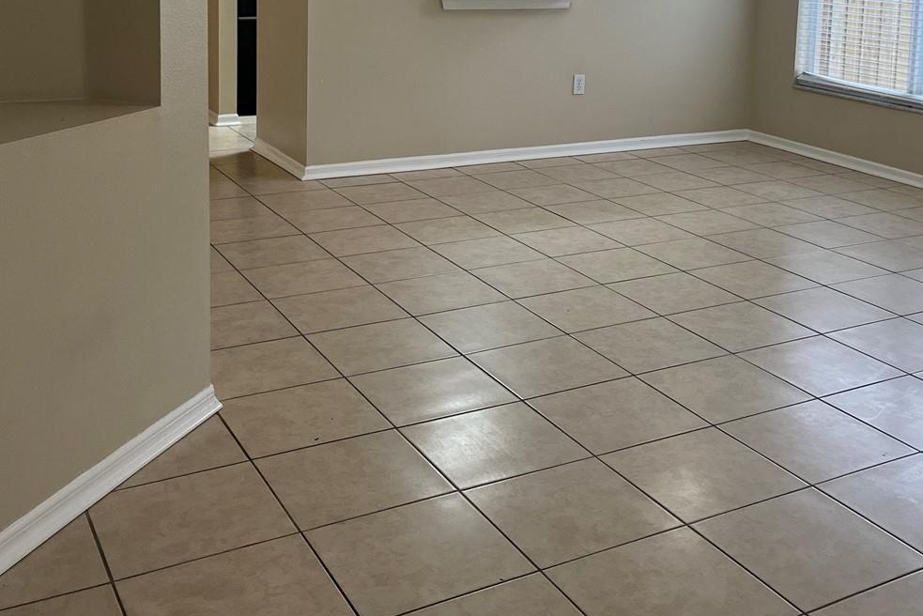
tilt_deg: -6.3
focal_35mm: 44
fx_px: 1128
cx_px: 586
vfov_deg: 29.3
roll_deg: -2.0
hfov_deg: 44.1
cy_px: 65
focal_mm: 5.1
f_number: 1.6
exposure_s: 1/120
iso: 100
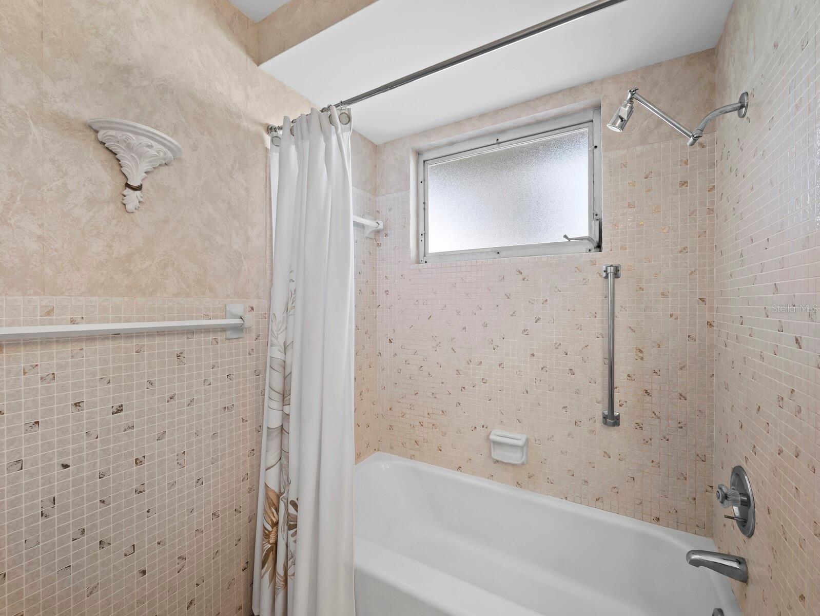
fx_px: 332
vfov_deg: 85.7
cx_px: 410
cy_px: 308
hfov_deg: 102.0
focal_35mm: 14
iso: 200
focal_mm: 7
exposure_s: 1/1.67
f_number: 11
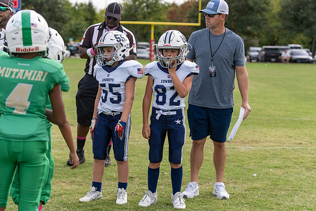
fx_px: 766
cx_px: 158
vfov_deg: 15.7
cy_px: 106
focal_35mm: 87
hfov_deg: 23.3
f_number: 3.5
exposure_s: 1/1250
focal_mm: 82
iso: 250
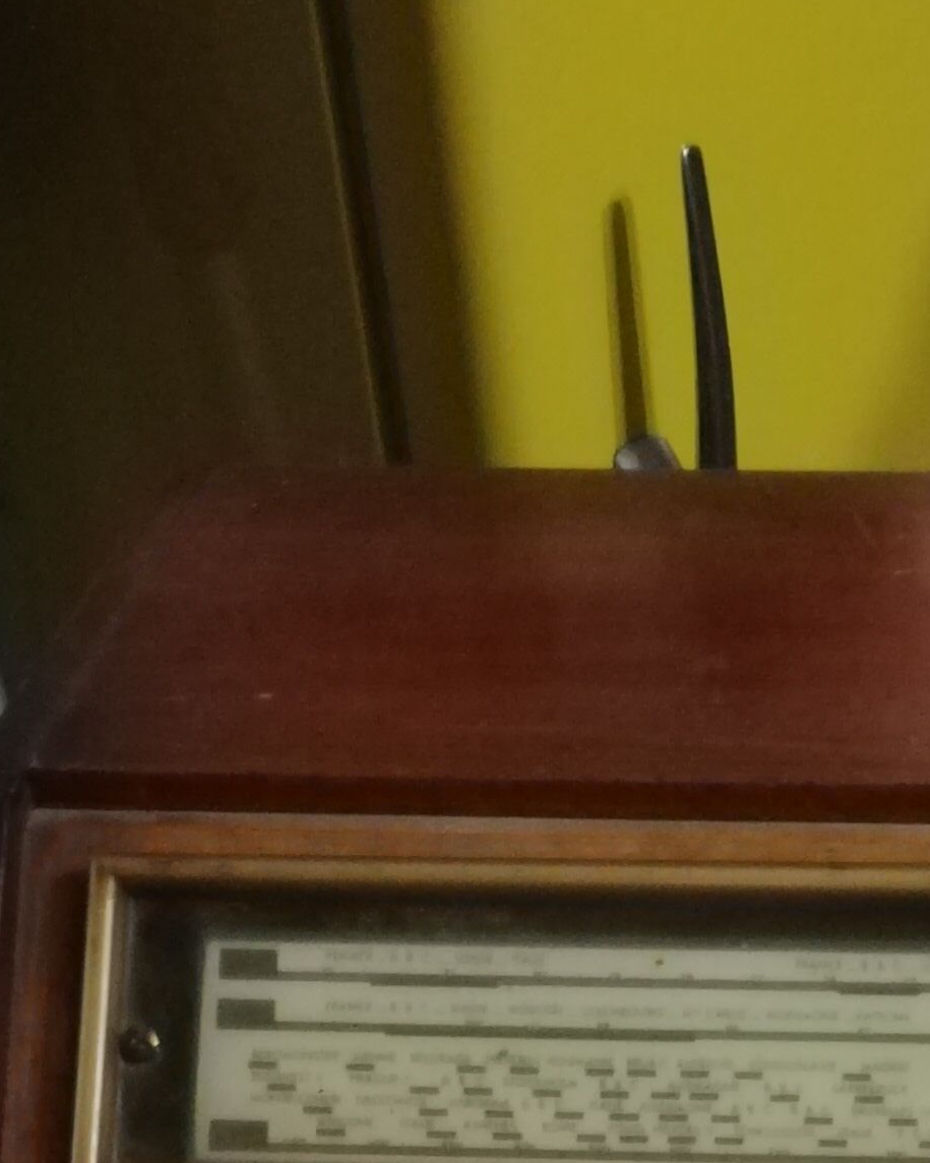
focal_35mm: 88
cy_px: 1669
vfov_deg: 19.4
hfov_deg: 17.0
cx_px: 999
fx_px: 3028
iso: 800
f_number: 2.2
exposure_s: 1/14.3
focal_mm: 3.83
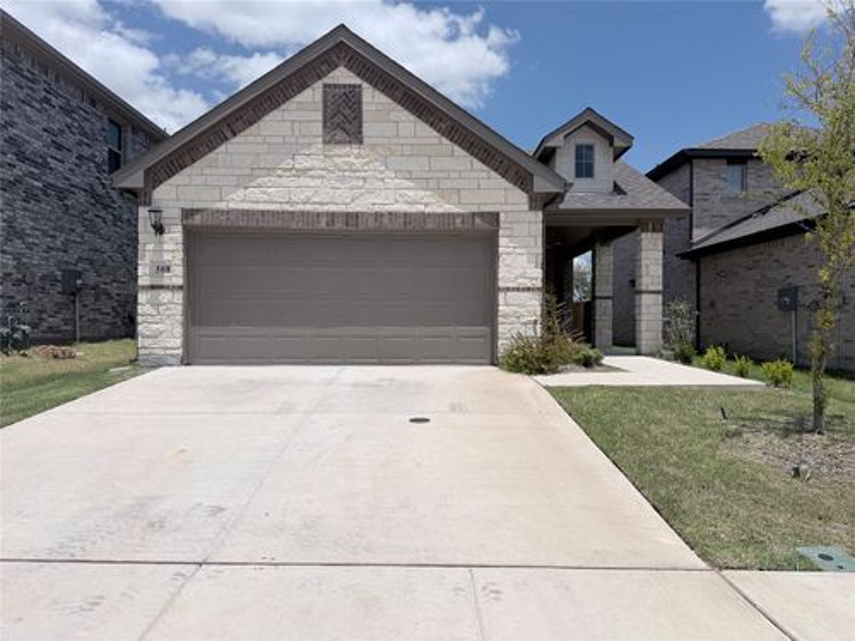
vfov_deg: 56.8
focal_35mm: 24
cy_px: 320
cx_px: 428
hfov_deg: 71.6
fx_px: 593
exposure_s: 1/10309
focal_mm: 6.76
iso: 80
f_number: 1.78
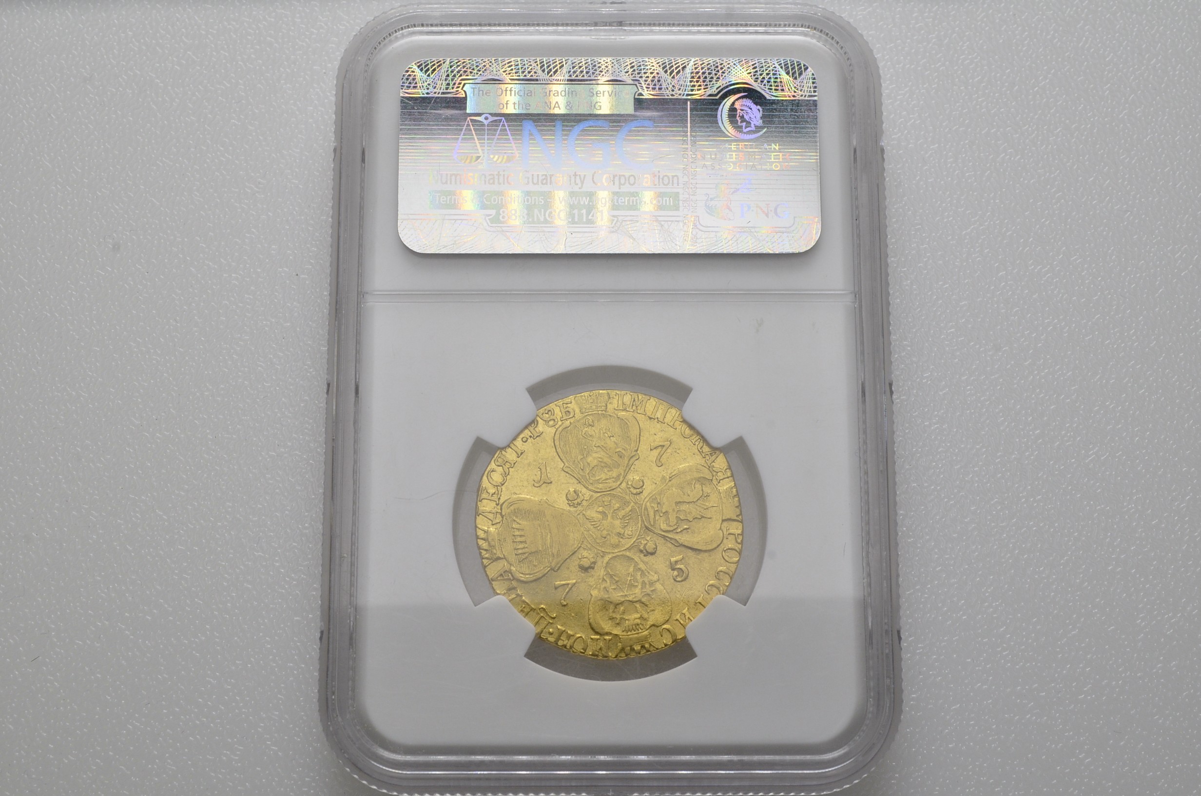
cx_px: 600
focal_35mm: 52
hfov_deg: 37.9
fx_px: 1748
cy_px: 398
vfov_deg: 25.6
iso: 400
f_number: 14
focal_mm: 35
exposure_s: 1/250
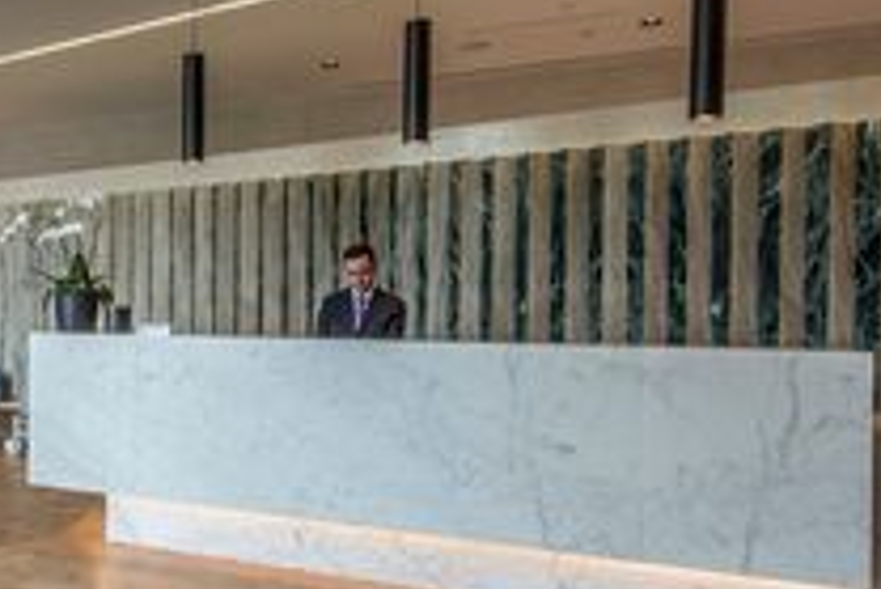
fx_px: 882
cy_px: 311
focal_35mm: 36
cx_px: 76
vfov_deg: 36.9
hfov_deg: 47.3
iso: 80
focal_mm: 15
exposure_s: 1/2.5
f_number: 16
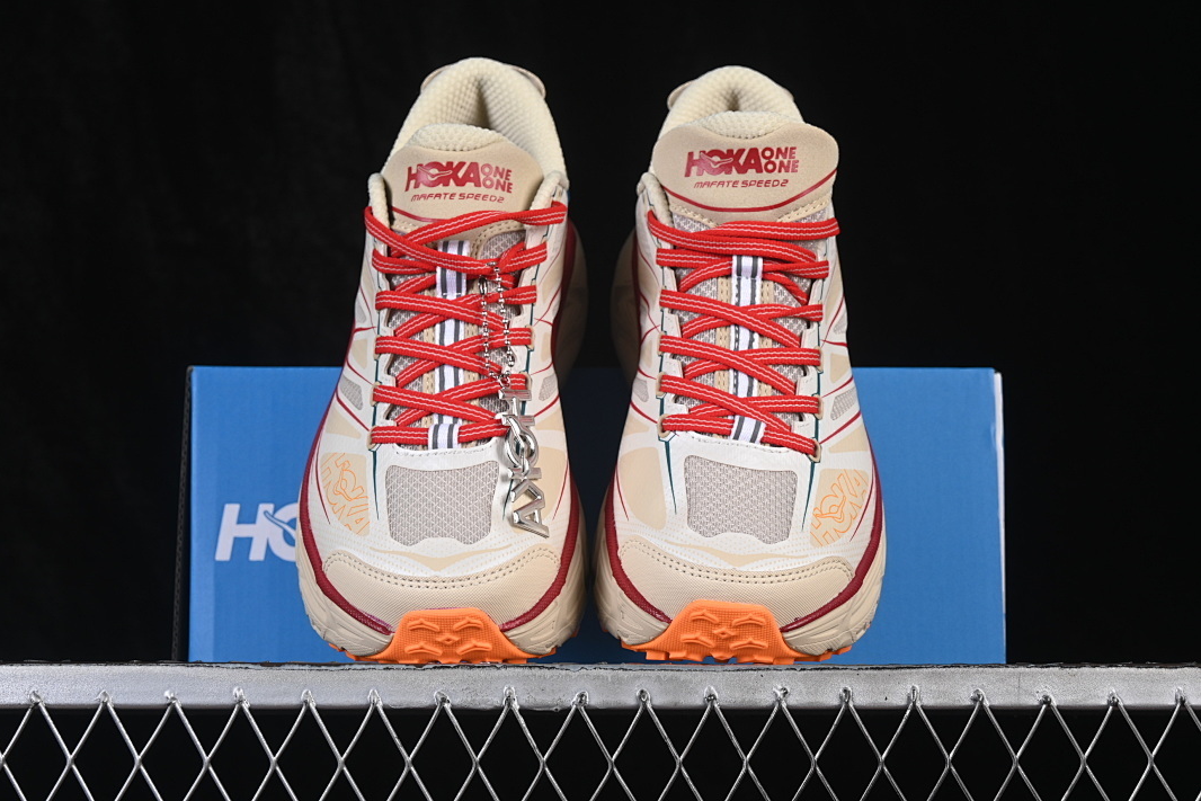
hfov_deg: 26.6
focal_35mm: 76
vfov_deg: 18.0
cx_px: 595
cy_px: 404
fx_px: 2536
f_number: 8
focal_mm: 50
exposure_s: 1/80
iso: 160
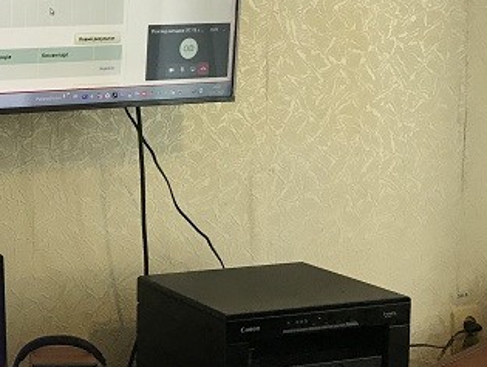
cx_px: -83
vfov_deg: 20.7
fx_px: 1000
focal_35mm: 71
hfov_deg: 24.9
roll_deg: +1.3
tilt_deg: -4.3
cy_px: 127
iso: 25
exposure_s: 1/30
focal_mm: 3.99
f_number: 1.8
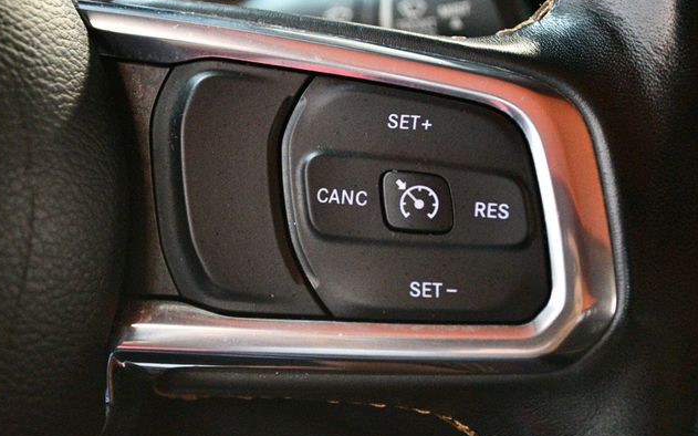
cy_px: 209
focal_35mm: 62
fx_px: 1179
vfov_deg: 20.9
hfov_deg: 33.0
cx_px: 345
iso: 12800
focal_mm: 40
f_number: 5.3
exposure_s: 1/50
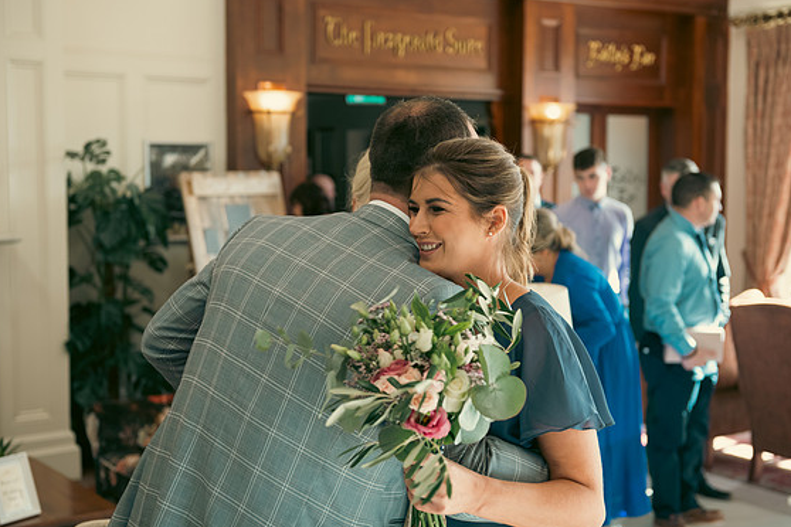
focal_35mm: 52
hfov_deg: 38.2
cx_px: 391
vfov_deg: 26.0
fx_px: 1142
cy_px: 256
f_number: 3.5
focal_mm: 50
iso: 400
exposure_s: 1/100
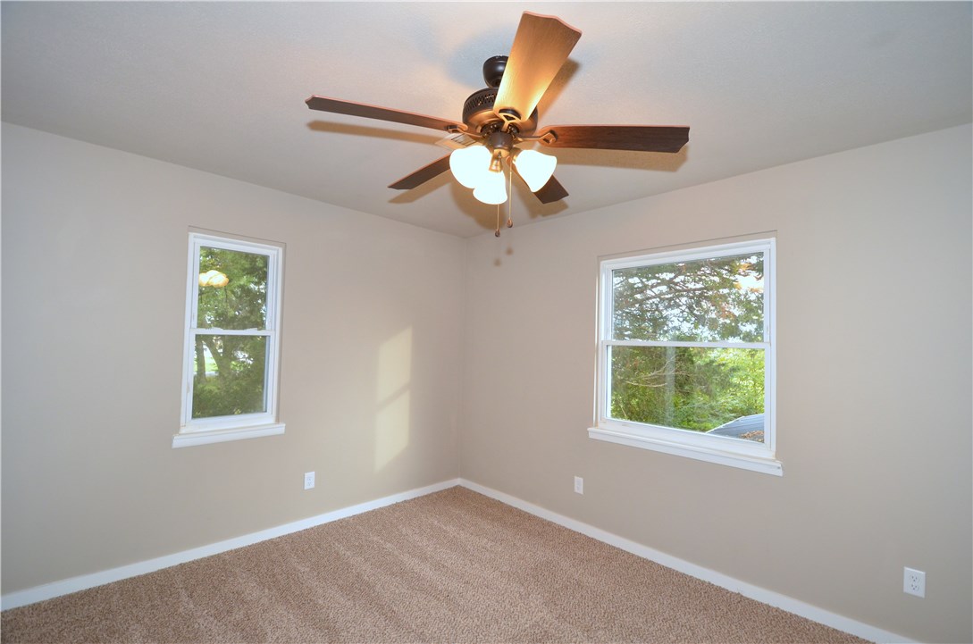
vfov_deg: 77.1
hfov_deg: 100.5
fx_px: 405
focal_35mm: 15
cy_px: 322
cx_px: 486
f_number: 4
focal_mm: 10
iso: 640
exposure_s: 1/60
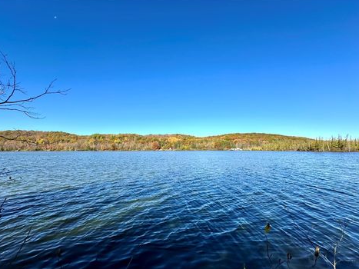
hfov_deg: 98.1
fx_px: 156
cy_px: 139
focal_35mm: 15
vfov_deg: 81.7
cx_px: 171
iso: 40
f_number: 2.2
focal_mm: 2.22
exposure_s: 1/1825
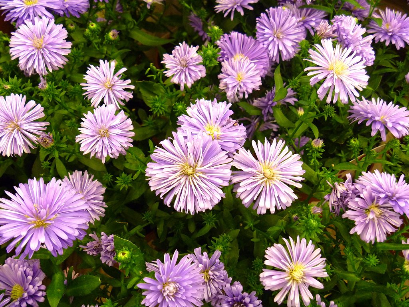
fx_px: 414
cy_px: 154
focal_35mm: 35
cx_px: 204
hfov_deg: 52.6
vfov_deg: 40.7
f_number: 3.5
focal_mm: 6.3
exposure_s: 1/30
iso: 400
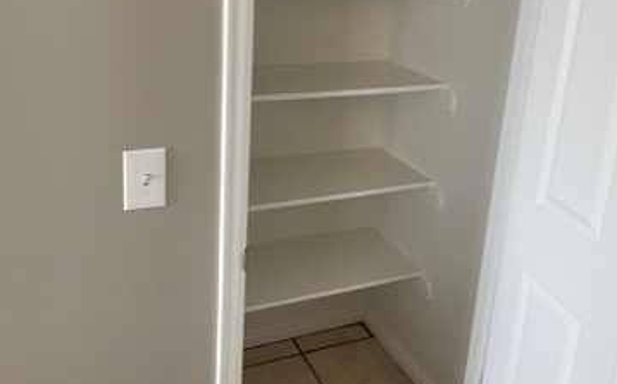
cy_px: 117
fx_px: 622
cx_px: 308
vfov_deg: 33.9
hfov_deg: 52.8
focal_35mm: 37
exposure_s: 1/60
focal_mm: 4.2
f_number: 1.6
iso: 80
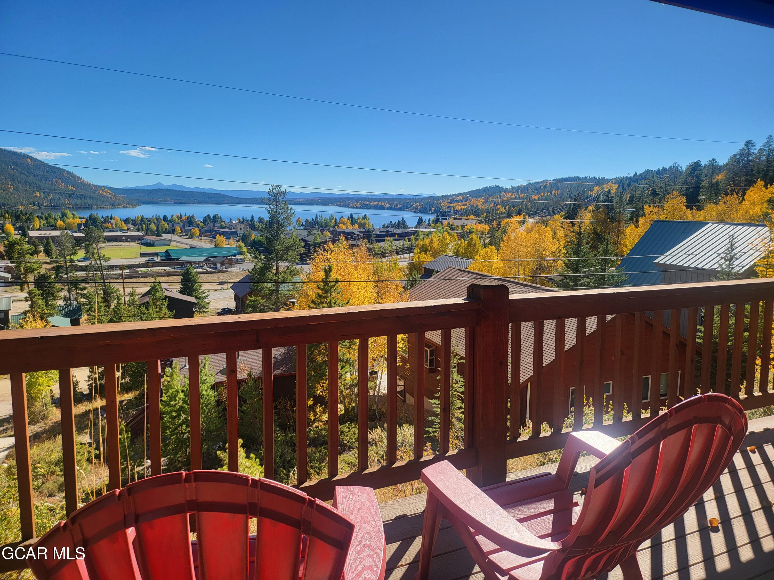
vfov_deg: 56.8
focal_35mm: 24
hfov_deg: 71.6
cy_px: 290
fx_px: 537
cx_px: 387
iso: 40
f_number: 1.8
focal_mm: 5
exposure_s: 1/1614
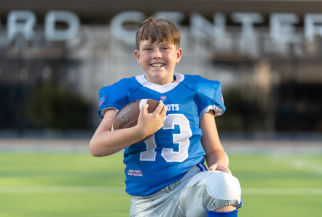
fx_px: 1484
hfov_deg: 12.4
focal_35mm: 165
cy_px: 103
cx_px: 171
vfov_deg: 8.4
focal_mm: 144
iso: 100
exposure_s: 1/500
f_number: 2.8
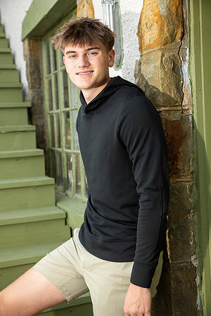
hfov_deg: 24.6
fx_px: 484
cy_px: 158
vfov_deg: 36.2
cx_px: 106
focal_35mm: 55
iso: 320
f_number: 5.6
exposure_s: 1/160
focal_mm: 55
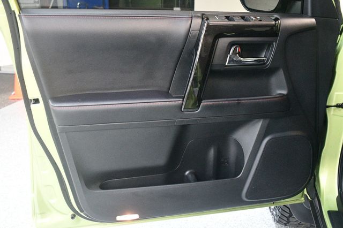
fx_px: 324
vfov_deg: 38.8
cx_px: 172
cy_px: 114
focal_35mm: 34
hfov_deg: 55.8
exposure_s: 1/60
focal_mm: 23
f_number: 3.8
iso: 7200
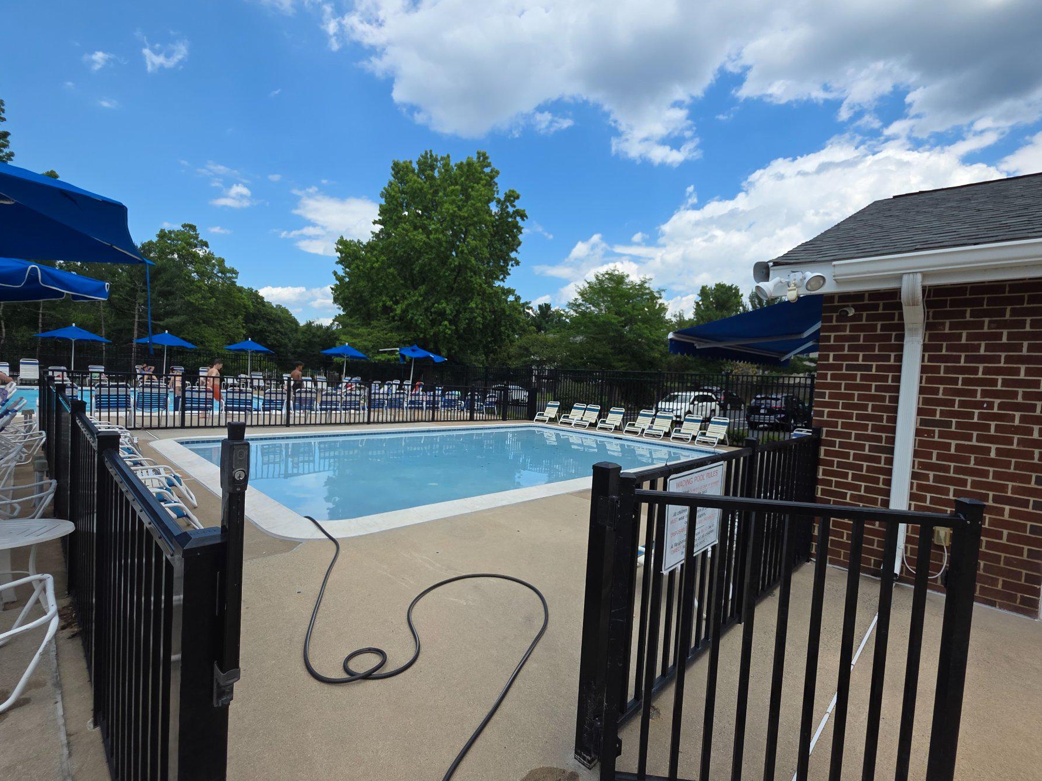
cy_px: 405
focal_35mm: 15
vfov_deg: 81.7
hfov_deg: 98.1
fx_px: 451
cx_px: 539
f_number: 1.9
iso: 40
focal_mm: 2.2
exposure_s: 1/2210
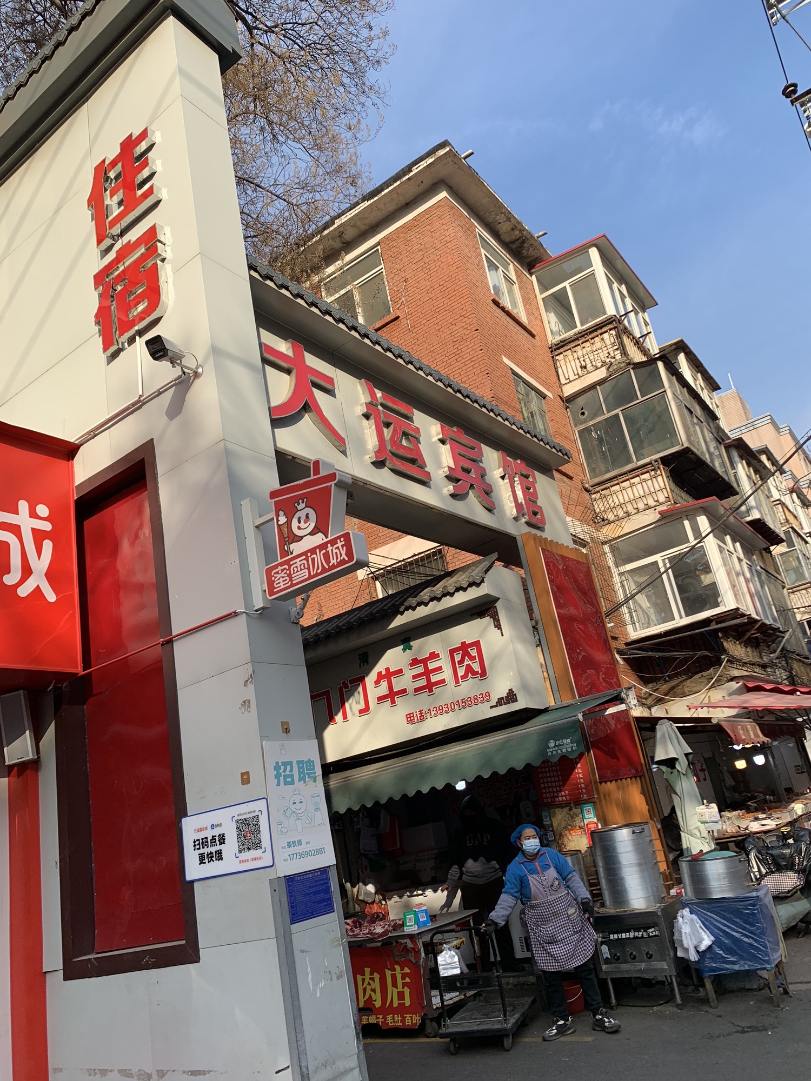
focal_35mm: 26
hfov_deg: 53.1
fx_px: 812
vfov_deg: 67.3
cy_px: 540
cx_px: 406
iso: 25
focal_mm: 4.25
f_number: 1.8
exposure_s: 1/1001
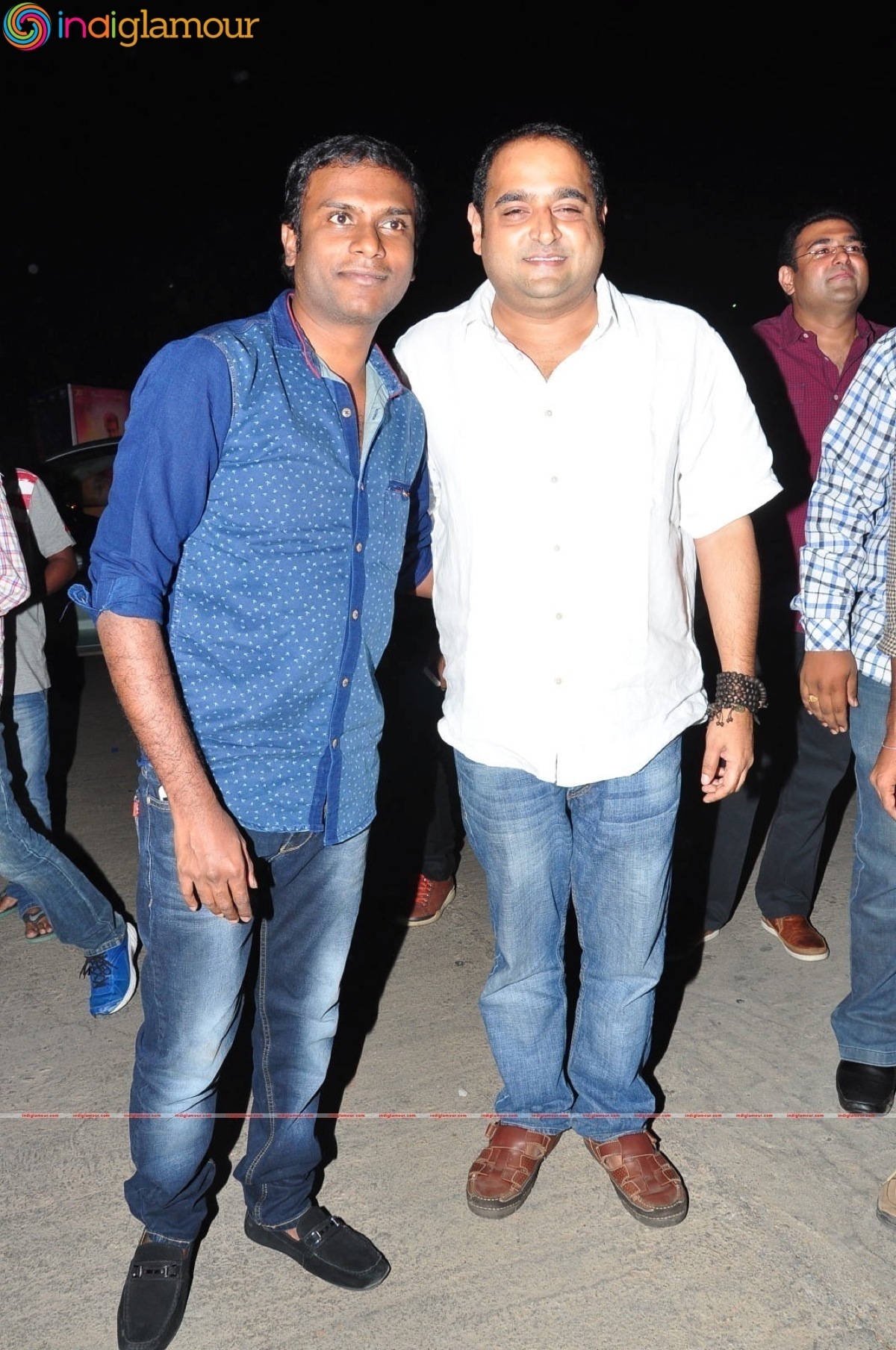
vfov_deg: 67.5
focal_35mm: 27
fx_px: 1011
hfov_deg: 47.8
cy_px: 675
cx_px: 448
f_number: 8
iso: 500
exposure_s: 1/125
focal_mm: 18
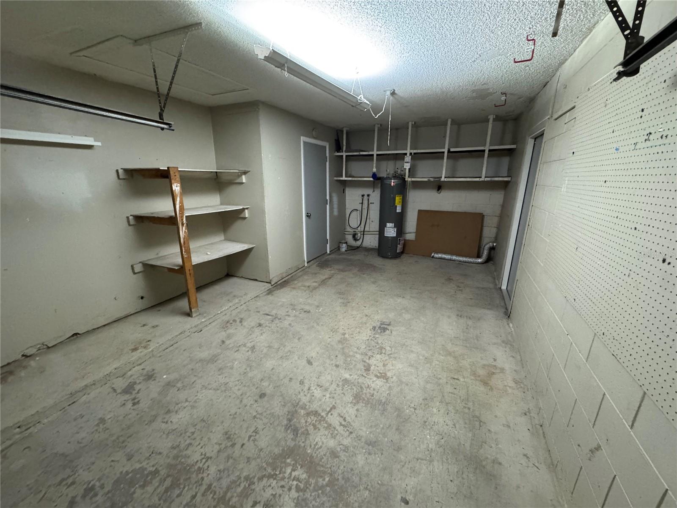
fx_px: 274
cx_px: 338
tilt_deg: -14.9
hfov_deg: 102.1
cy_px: 254
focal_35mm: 14
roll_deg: +0.3
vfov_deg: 85.7
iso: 1000
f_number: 2.2
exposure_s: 1/60
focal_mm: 2.22
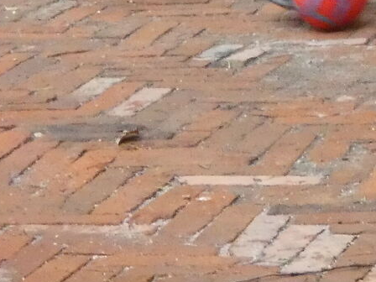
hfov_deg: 5.1
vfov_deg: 3.9
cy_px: -235
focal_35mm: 375
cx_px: 968
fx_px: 4073
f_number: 4.3
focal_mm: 12.5
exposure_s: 1/60
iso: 800
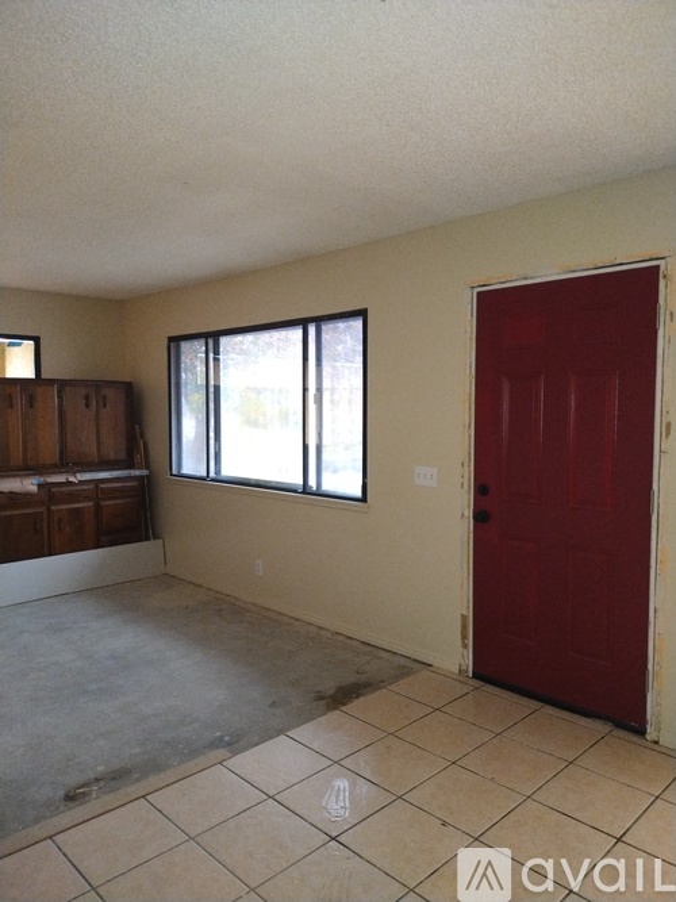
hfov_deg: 54.9
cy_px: 451
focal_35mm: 25
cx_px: 338
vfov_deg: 69.4
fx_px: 651
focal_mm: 4.71
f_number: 1.7
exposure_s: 1/25
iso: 503
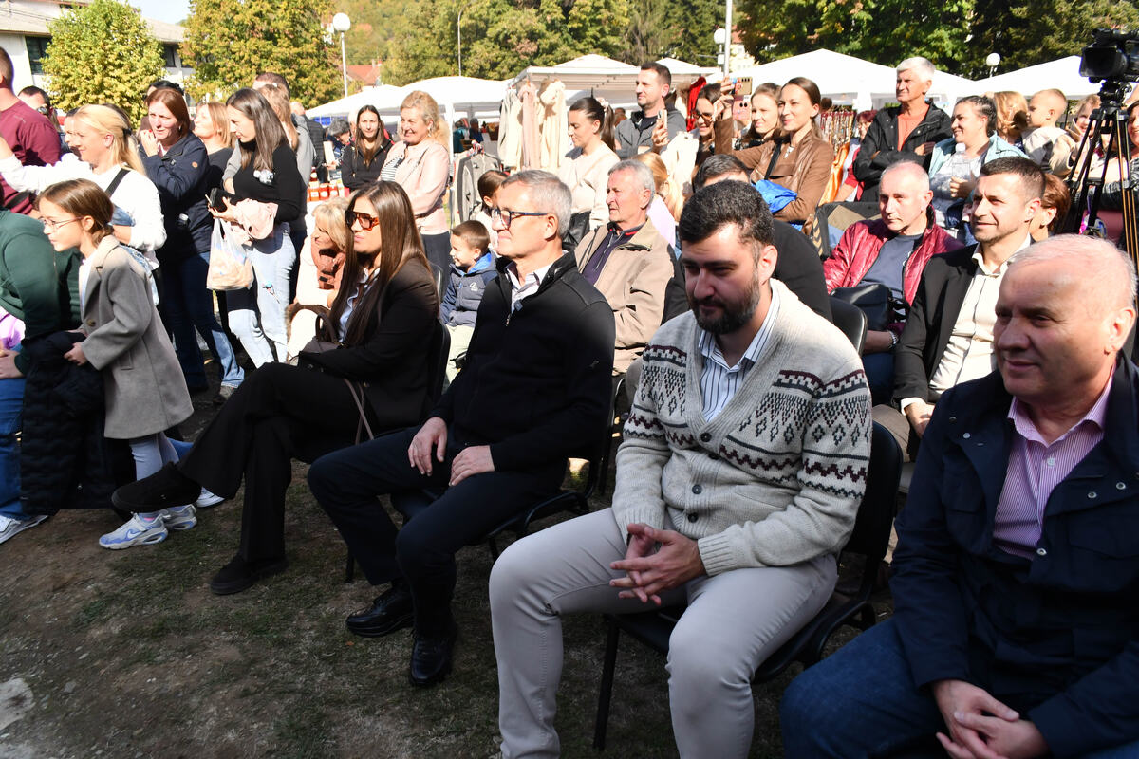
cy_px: 380
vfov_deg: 47.9
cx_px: 570
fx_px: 854
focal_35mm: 27
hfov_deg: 67.4
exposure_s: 1/1600
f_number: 5.6
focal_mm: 18
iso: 400
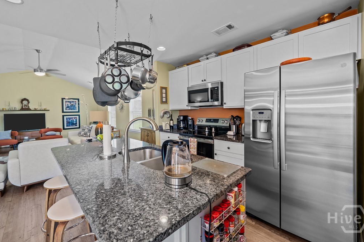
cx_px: 179
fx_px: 152
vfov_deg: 77.3
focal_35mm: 15
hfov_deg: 100.4
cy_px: 115
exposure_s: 1/30
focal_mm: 14
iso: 1600
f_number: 6.3
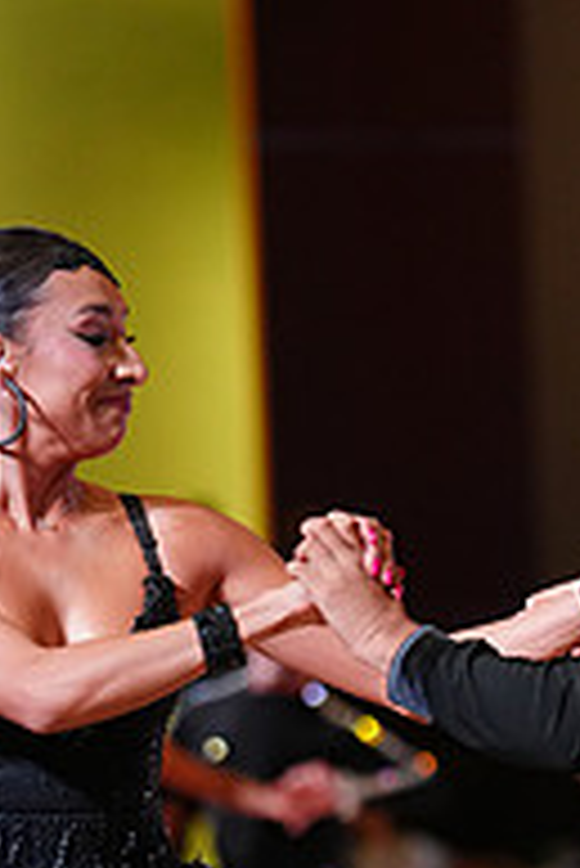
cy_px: 1120
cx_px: 398
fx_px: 9793
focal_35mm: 406
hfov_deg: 3.4
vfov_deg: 5.0
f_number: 2.8
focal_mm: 135
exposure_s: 1/400
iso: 2000
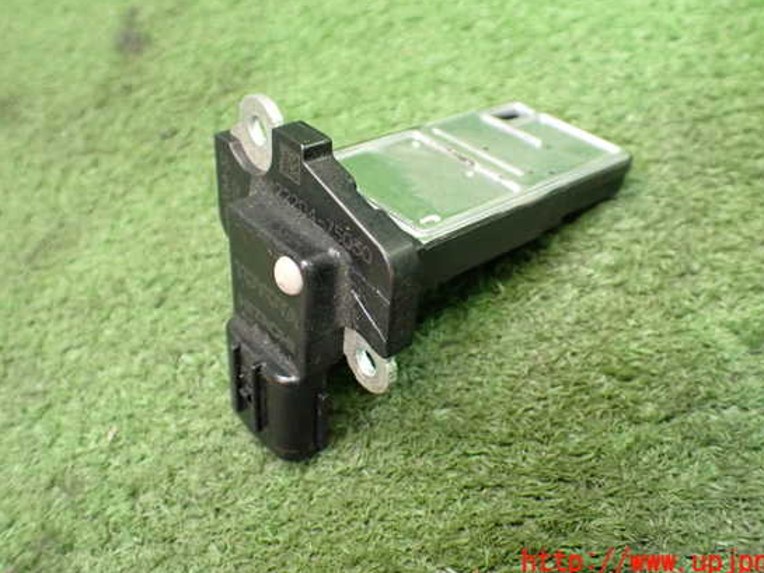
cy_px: 265
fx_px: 728
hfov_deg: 55.3
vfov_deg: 42.9
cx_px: 418
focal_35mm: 33
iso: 800
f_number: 2.3
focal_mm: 5.4
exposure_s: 1/60
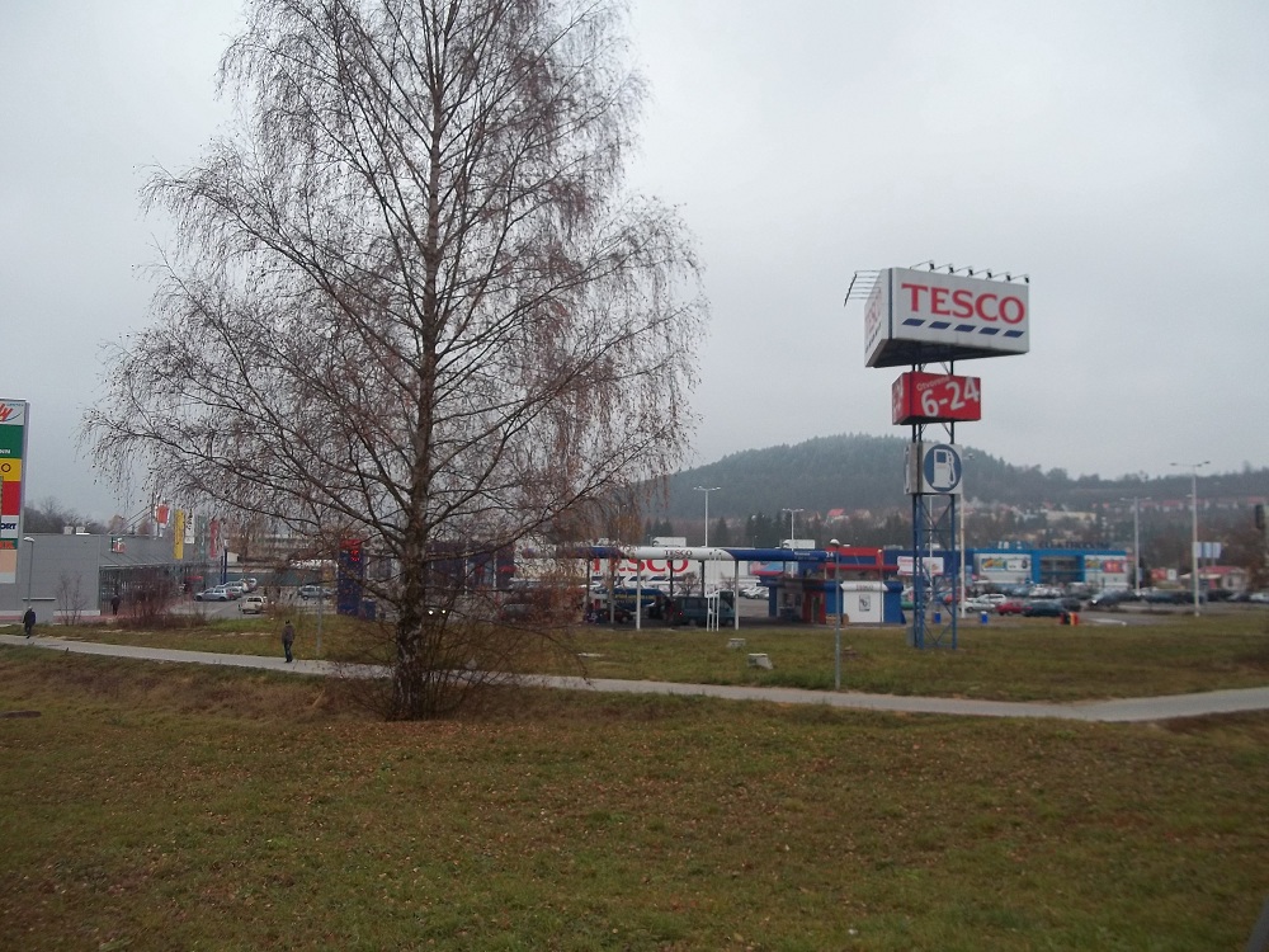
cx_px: 634
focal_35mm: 32
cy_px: 476
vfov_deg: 44.2
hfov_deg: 56.8
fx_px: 1173
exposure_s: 1/250
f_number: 2.9
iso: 80
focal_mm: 5.7
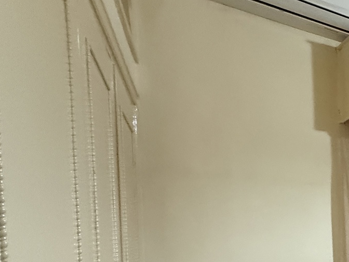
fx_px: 403
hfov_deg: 31.4
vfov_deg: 33.1
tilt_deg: -2.3
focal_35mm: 40
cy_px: 258
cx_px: 488
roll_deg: -0.2
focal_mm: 2.22
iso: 640
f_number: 2.2
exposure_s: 1/50
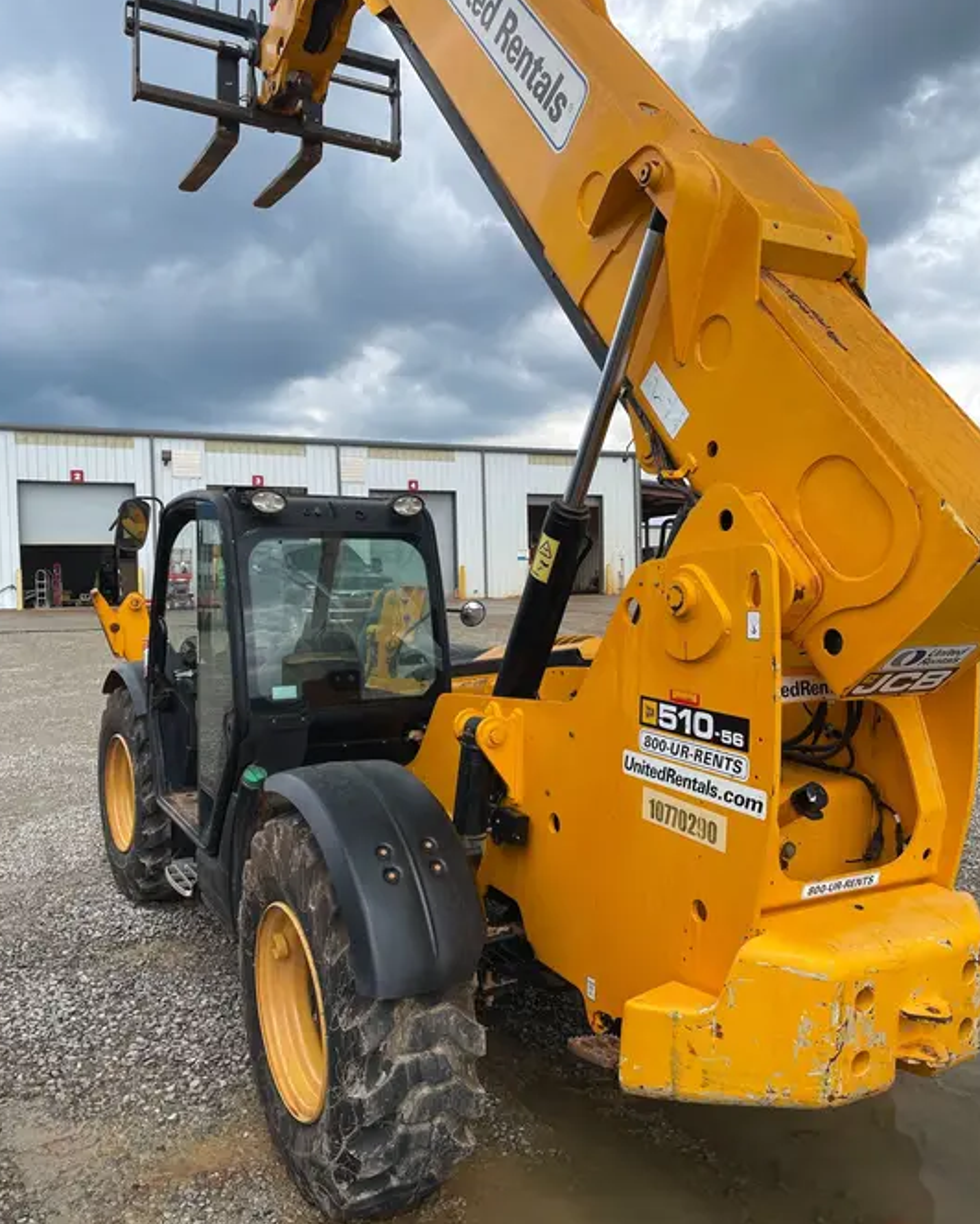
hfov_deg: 51.6
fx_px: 1014
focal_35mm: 28
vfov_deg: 62.2
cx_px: 479
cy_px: 631
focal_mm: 4.2
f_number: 1.6
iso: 50
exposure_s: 1/2564
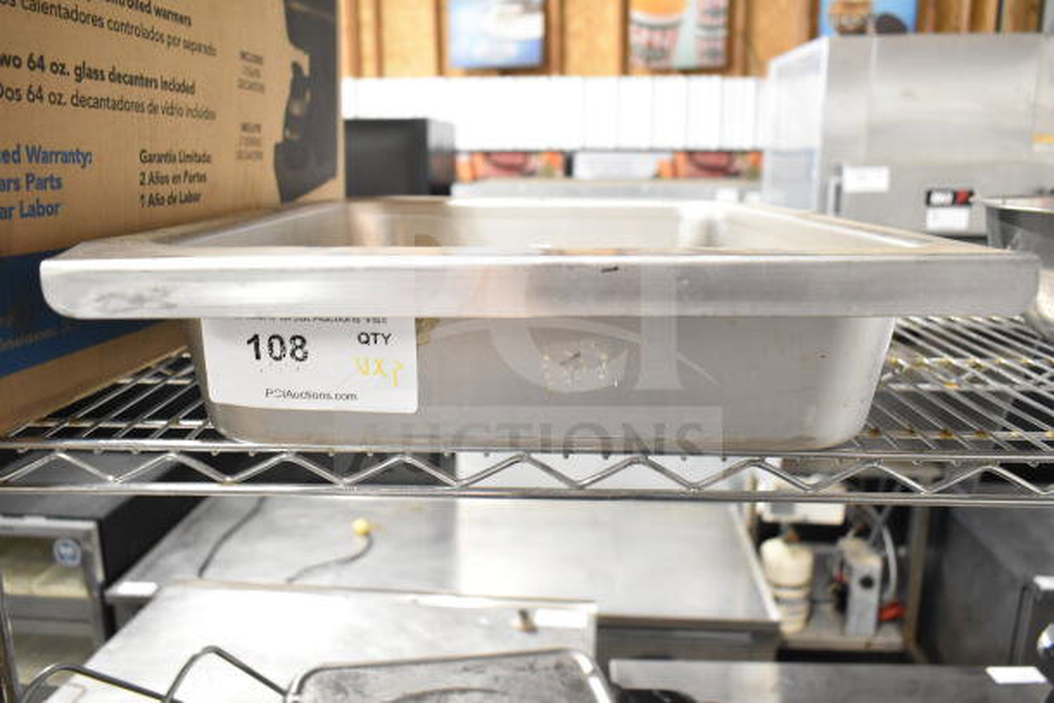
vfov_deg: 43.6
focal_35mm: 30
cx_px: 527
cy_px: 352
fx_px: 878
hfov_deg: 61.9
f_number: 3.5
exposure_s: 1/30
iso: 3200
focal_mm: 20
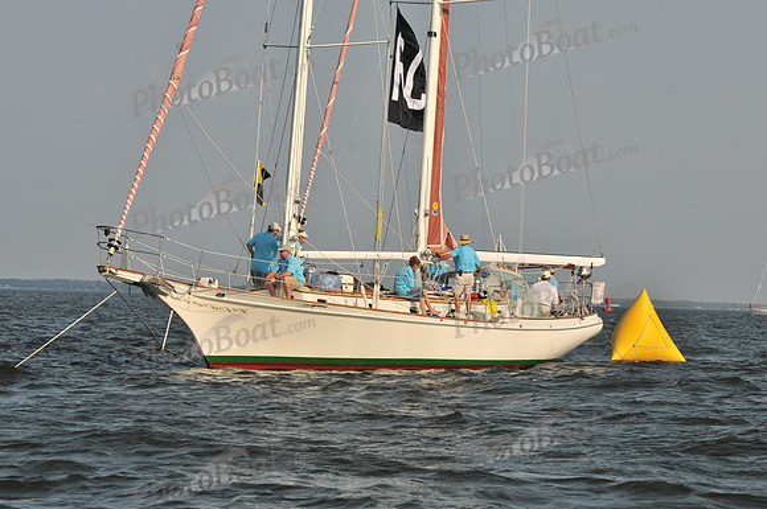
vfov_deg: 10.1
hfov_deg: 15.2
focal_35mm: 135
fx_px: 2872
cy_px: 254
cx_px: 384
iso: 200
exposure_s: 1/800
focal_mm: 90
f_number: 11
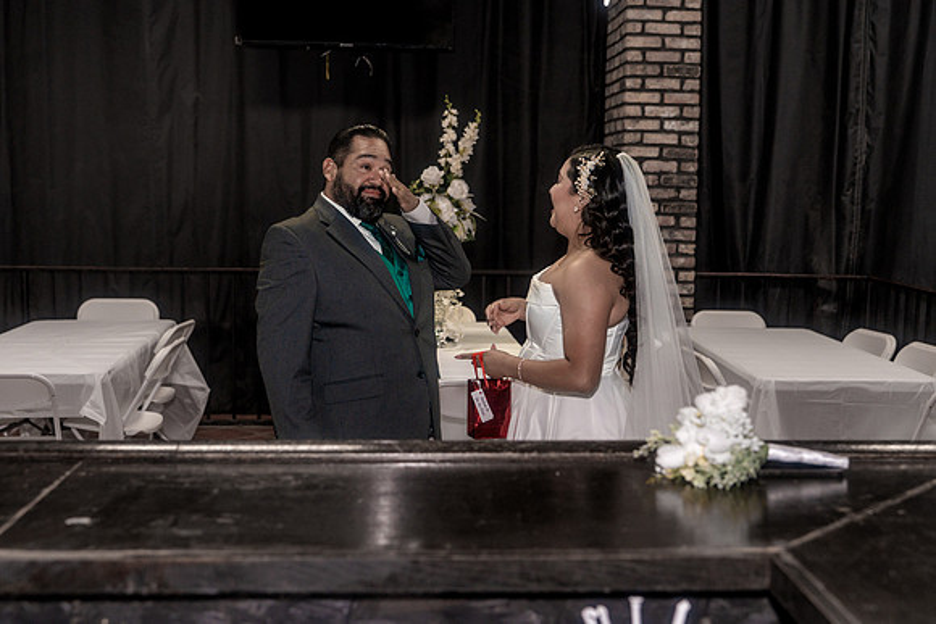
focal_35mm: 46
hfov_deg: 42.7
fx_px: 1196
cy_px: 312
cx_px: 468
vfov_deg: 29.3
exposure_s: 1/250
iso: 2000
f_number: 4
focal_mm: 46
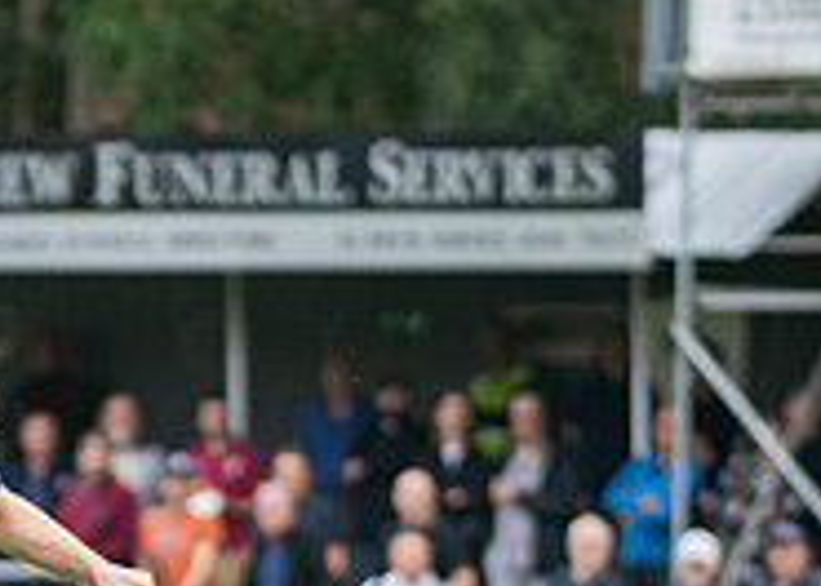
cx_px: 65
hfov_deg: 3.0
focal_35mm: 663
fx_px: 15454
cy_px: 876
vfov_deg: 2.2
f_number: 2.8
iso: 400
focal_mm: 125
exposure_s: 1/1000
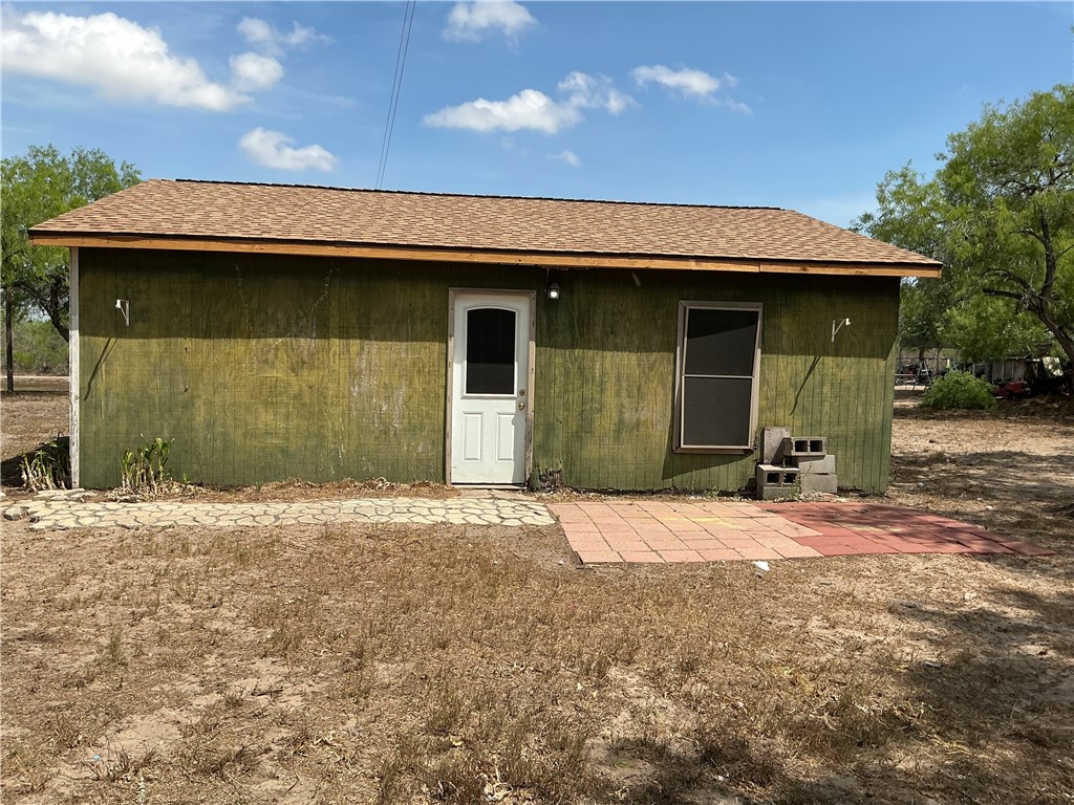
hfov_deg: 61.7
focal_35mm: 29
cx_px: 537
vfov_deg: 48.2
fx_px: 900
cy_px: 402
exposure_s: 1/2320
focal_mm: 3
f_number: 1.8
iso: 25
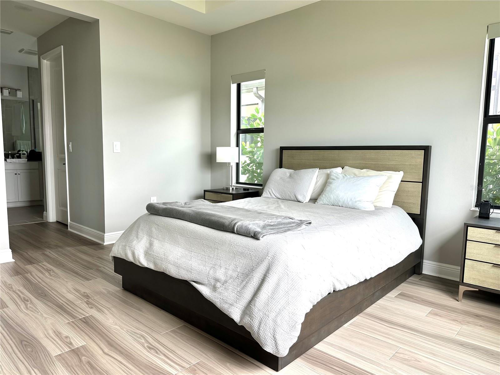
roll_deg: -0.6
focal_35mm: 24
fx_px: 347
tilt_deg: -6.6
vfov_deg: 56.8
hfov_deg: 71.6
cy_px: 188
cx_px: 250
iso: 64
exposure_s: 1/159
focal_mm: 6.86
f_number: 1.78
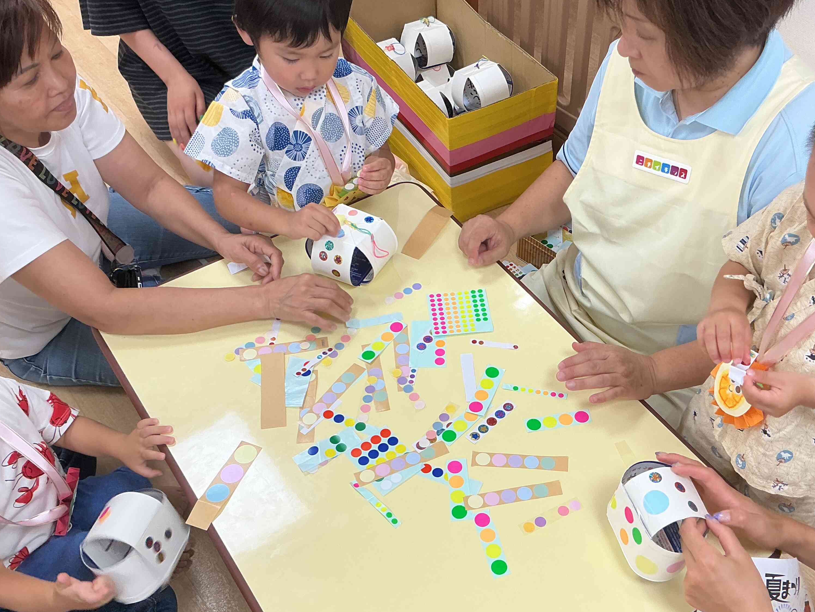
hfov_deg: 47.7
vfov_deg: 36.7
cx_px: 470
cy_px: 357
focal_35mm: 39
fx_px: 918
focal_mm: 3
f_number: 1.8
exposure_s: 1/100
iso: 25
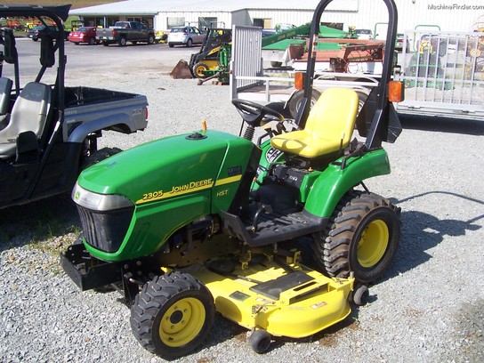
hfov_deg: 50.1
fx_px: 517
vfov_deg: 38.7
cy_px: 182
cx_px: 242
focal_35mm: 37
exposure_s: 1/350
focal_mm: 5.6
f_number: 5.6
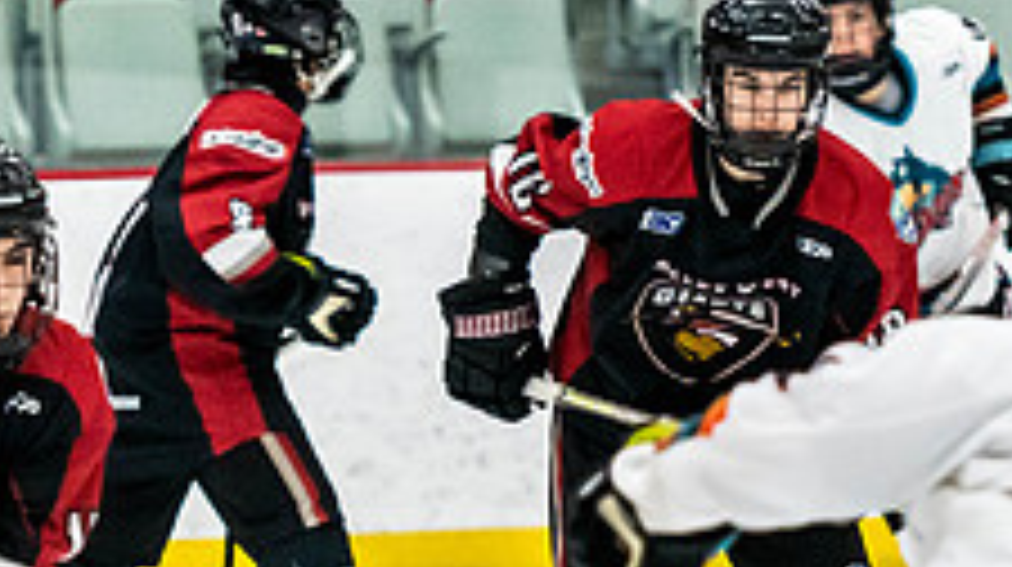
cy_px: 684
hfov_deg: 3.9
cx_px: 629
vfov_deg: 2.2
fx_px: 15038
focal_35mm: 561
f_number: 2.8
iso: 2500
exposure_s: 1/640
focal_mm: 120
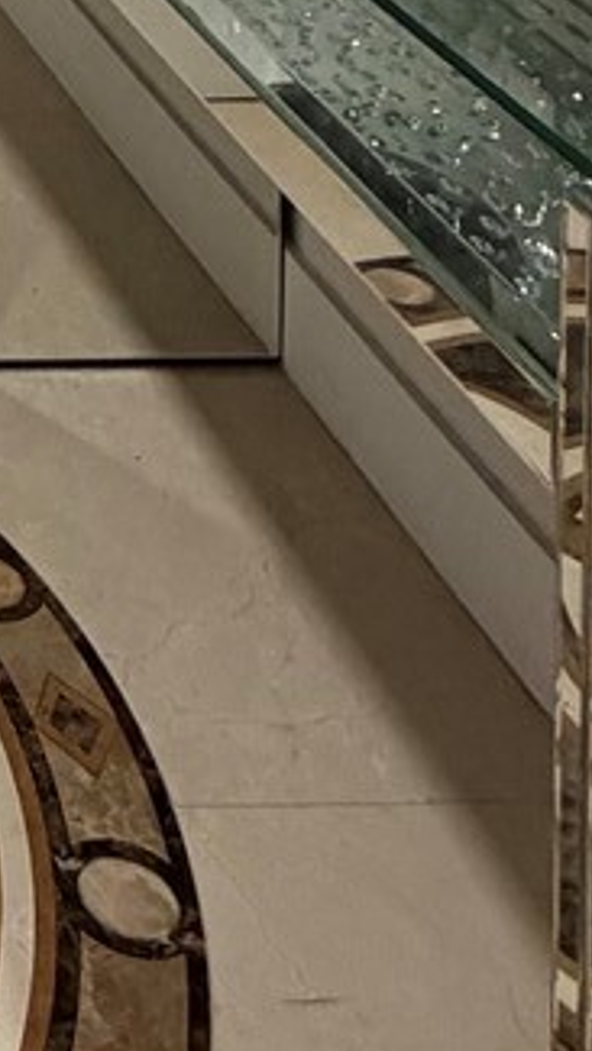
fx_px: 2091
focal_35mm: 75
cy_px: -799
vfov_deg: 20.6
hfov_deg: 13.3
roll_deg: +0.1
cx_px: -670
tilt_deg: -2.3
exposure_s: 1/120
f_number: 2.2
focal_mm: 2.22
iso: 250
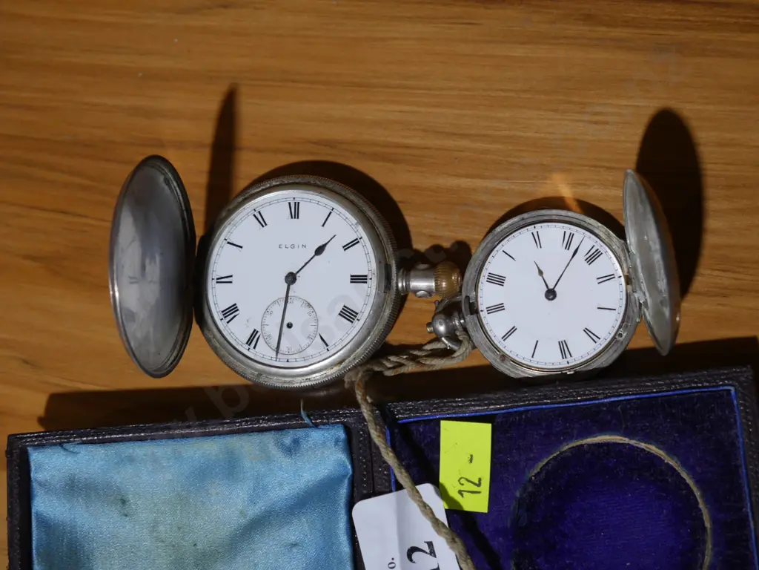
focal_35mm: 64
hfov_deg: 30.3
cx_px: 380
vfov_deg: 22.9
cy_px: 285
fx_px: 1403
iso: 500
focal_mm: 32
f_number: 5.4
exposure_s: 1/80
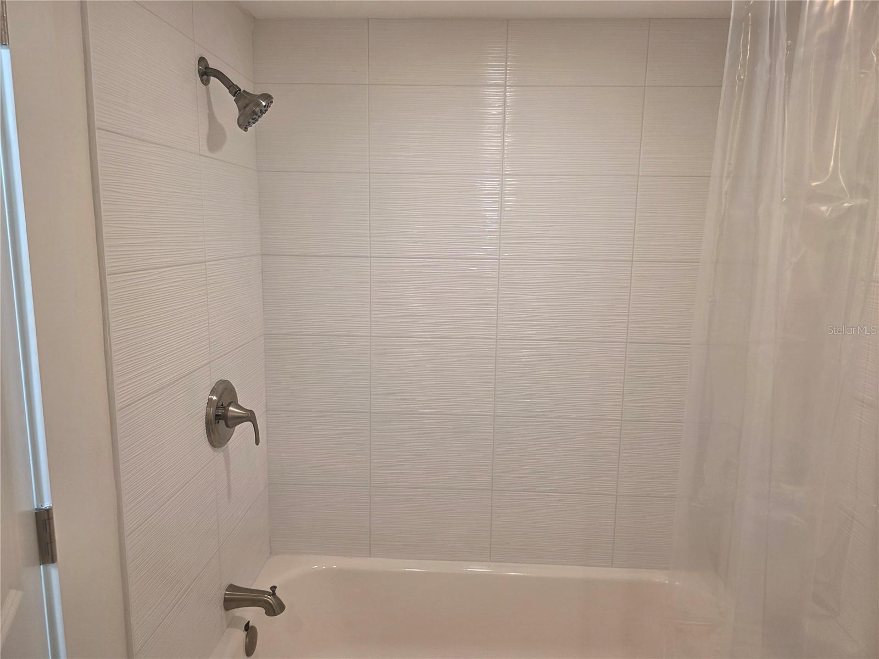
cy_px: 330
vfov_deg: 58.9
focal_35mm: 23
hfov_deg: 73.9
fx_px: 584
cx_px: 440
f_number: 1.7
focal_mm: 6.3
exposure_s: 1/120
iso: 160
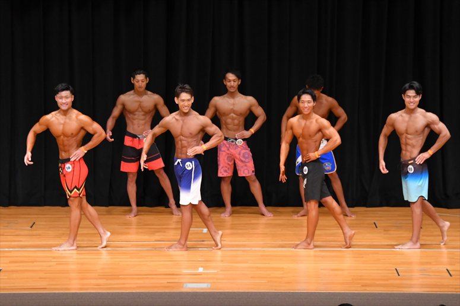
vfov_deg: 7.9
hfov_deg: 11.8
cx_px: 230
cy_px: 153
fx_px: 2222
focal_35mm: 174
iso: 4000
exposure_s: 1/400
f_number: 5.6
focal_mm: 116
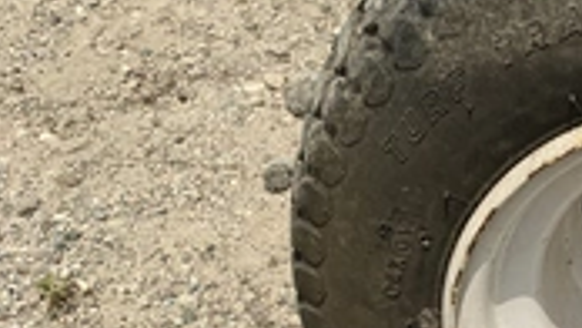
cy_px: 425
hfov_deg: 27.3
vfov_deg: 16.3
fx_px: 1081
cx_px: 662
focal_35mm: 70
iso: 25
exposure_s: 1/1984
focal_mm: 3
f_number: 1.8
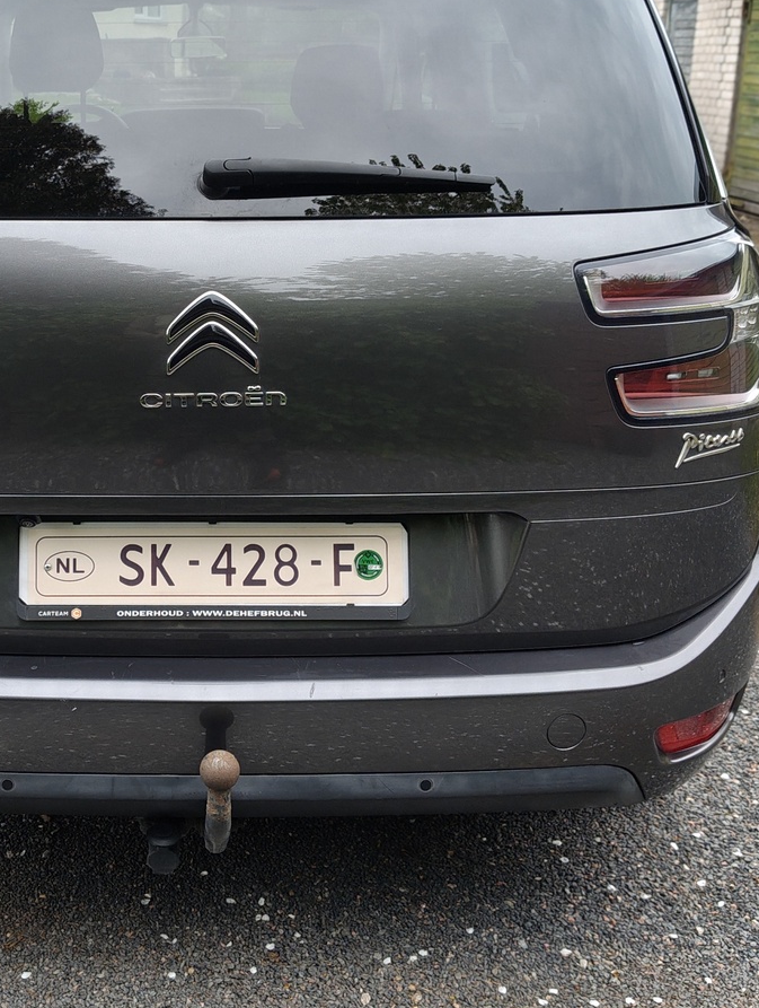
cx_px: 183
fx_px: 1253
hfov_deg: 33.0
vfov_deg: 43.7
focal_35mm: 43
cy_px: 439
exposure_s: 1/245
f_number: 1.88
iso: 50
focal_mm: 5.56
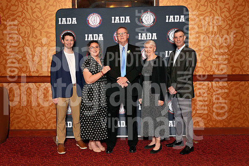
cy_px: 83
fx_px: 270
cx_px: 124
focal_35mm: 39
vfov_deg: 34.2
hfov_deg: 49.6
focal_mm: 26
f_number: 9
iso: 640
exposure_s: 1/125
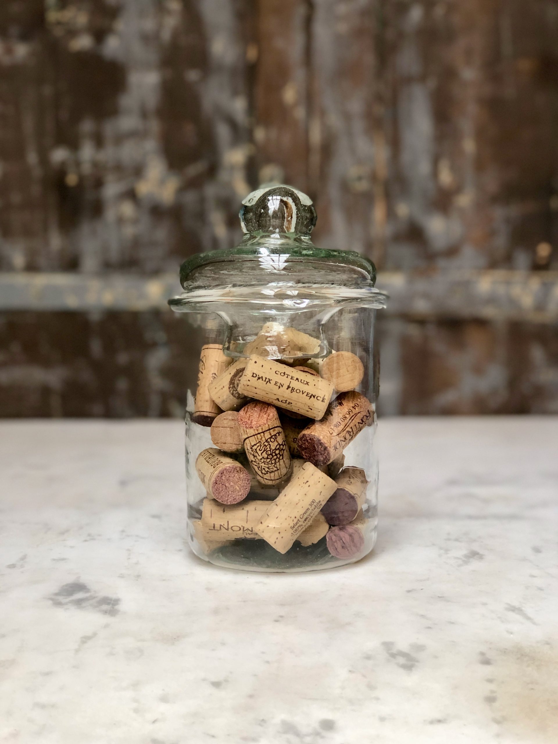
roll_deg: +0.0
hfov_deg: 25.7
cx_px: 279
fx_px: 1225
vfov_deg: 33.8
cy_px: 372
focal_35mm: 57
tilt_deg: -5.6
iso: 100
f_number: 2.8
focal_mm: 6.6
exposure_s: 1/33
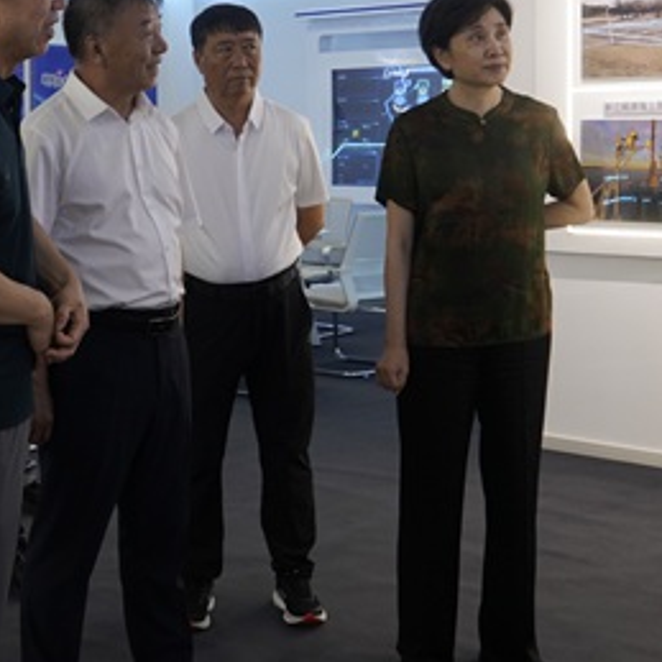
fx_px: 1363
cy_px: 183
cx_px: 115
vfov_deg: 27.0
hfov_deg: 26.7
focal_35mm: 63
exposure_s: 1/100
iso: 1600
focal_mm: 24
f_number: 8
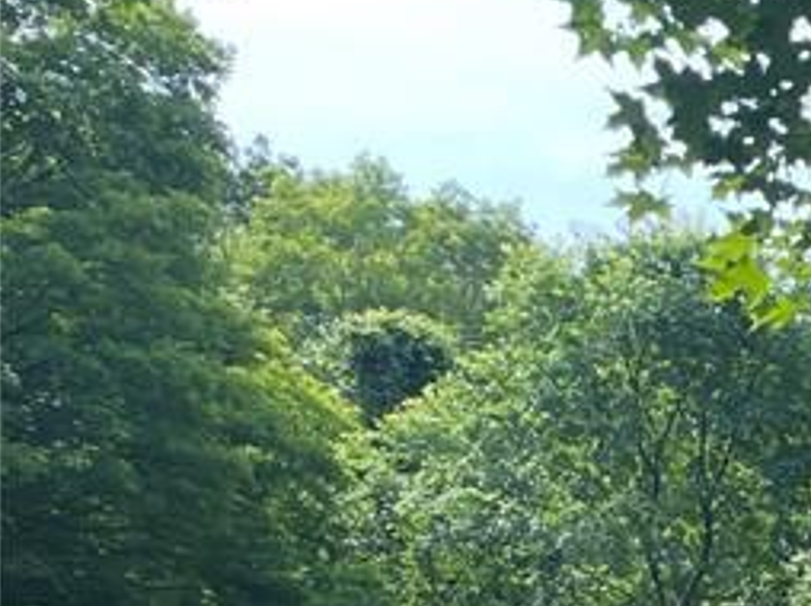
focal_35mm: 105
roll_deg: +2.4
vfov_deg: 13.3
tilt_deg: +6.2
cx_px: 1632
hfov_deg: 15.1
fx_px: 2458
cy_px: 922
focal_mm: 4.2
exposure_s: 1/550
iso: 32
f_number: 1.6
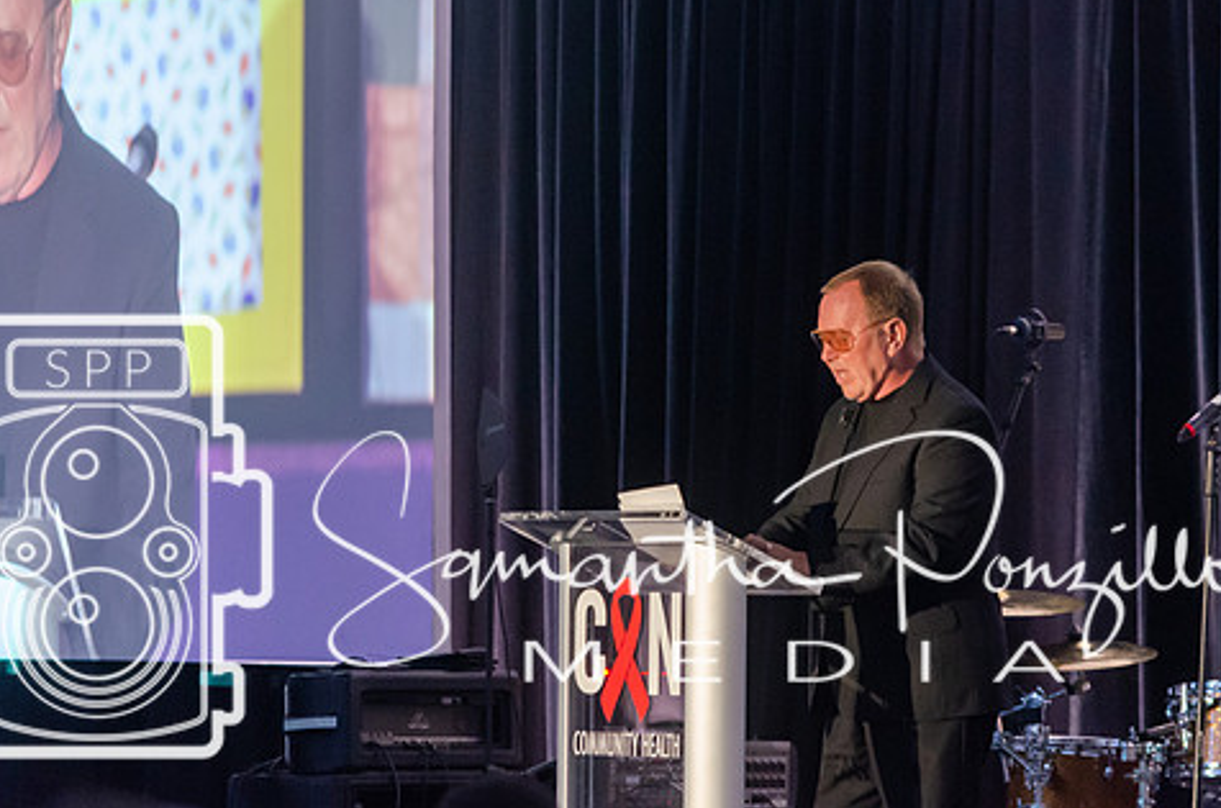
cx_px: 639
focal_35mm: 318
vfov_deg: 4.3
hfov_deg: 6.5
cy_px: 336
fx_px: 10760
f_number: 5
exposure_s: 1/40
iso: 3200
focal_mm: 170
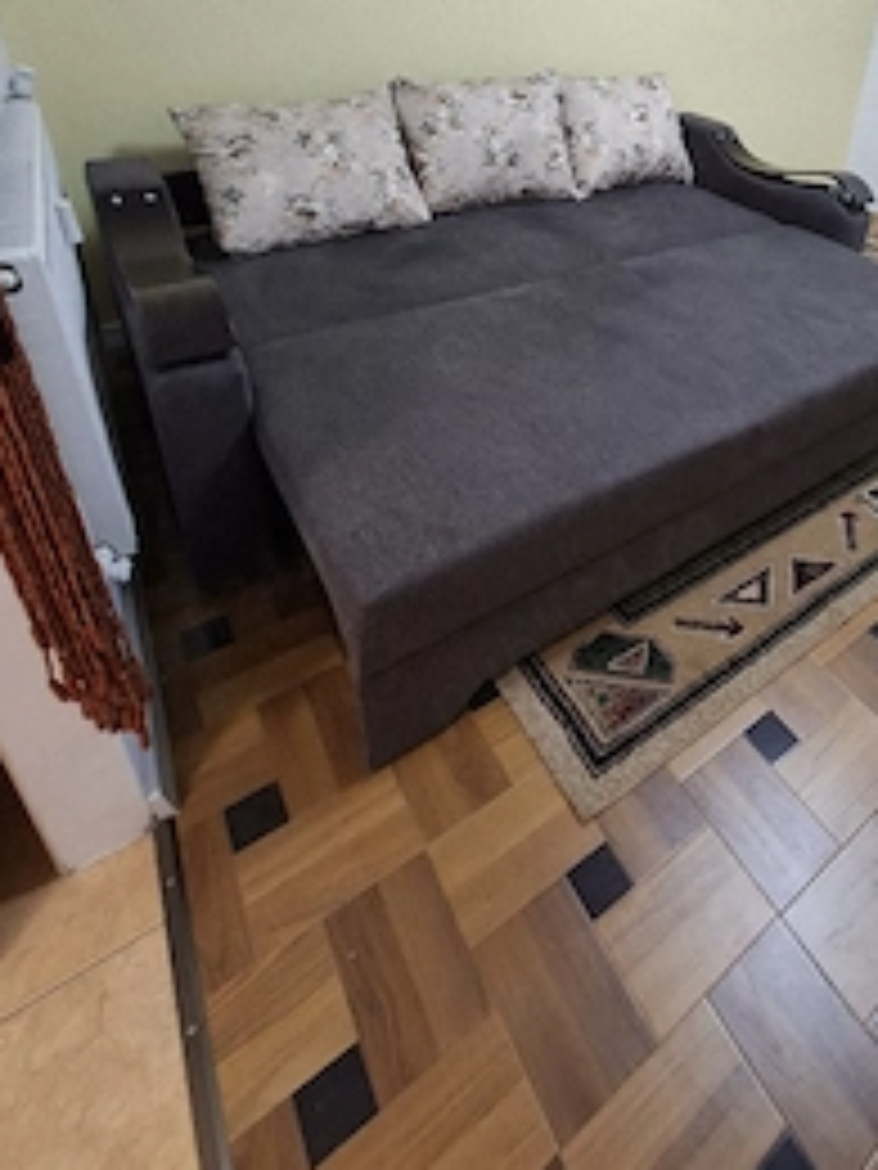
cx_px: 662
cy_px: 320
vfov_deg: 76.8
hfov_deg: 62.1
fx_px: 676
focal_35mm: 20
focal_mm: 1.74
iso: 160
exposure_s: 1/40
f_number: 2.2
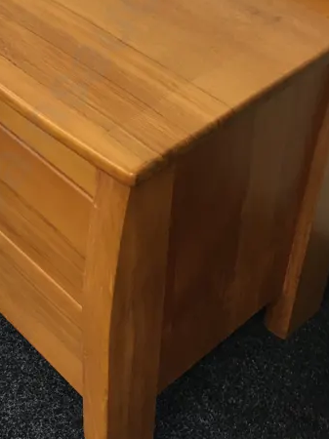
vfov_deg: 28.9
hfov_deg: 21.9
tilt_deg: -37.2
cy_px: 101
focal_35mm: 66
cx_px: 61
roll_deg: +2.3
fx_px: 837
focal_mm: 4.15
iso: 40
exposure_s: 1/17
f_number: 2.2
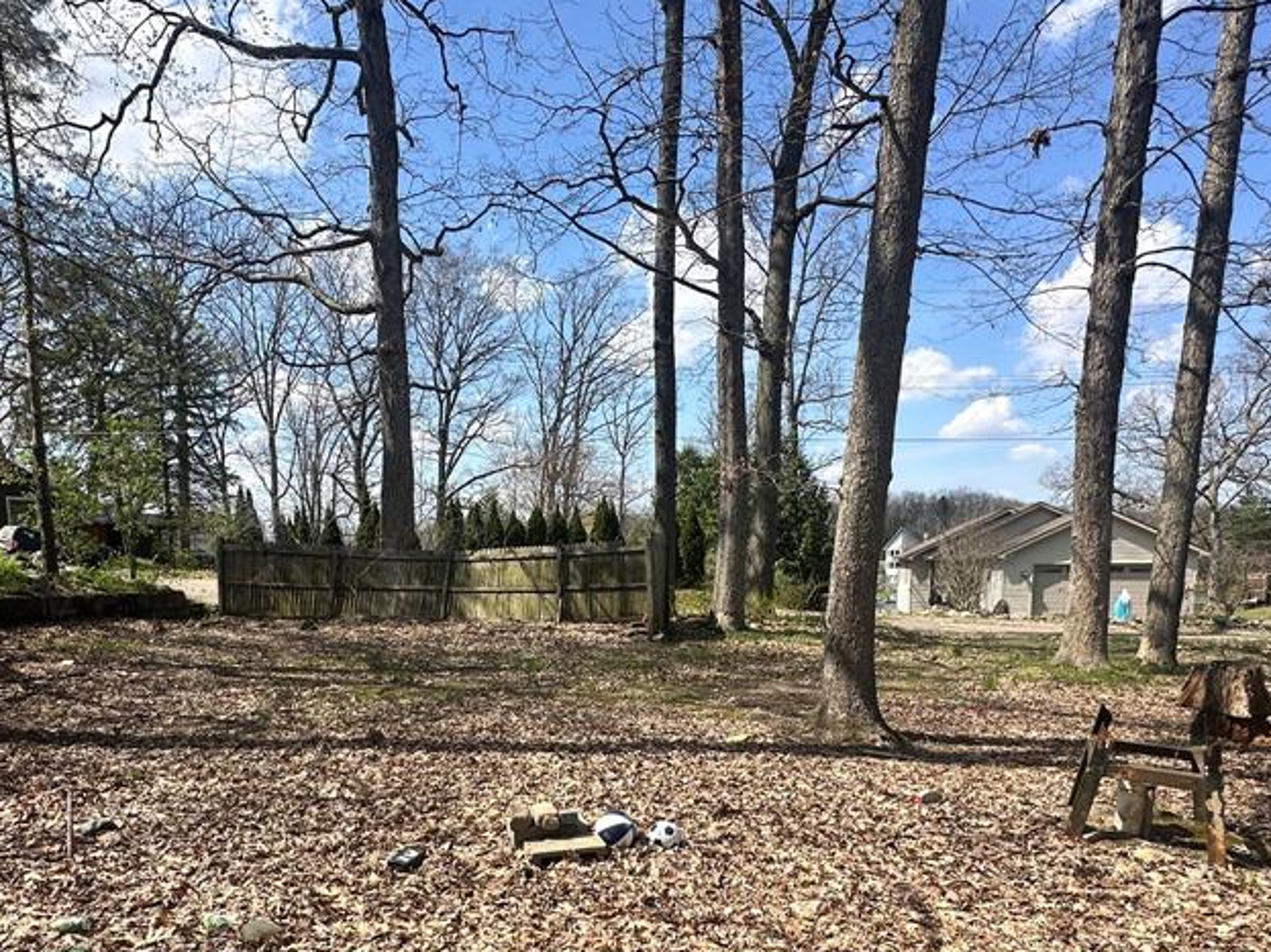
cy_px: 681
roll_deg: -1.1
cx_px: 563
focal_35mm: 23
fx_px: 844
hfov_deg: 73.7
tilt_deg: -5.3
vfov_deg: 56.7
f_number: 2.2
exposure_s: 1/1473
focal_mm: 2.22
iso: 40
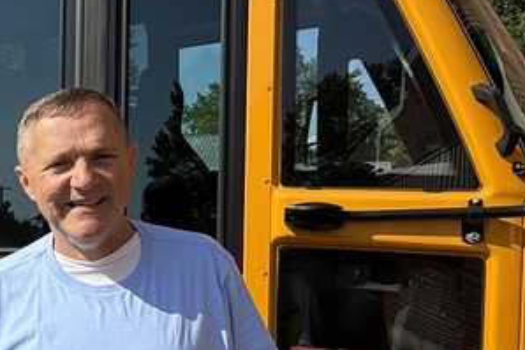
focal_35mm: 50
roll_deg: -0.6
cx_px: -56
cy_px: 260
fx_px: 729
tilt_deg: -4.3
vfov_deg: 26.7
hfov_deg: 34.1
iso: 50
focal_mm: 2.22
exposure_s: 1/1961
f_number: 2.2
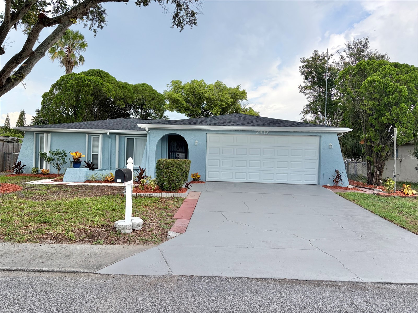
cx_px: 209
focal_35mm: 26
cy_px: 156
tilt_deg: +1.1
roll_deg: -0.6
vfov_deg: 53.1
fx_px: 314
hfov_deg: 67.3
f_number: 1.6
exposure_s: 1/907
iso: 50
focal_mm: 5.96
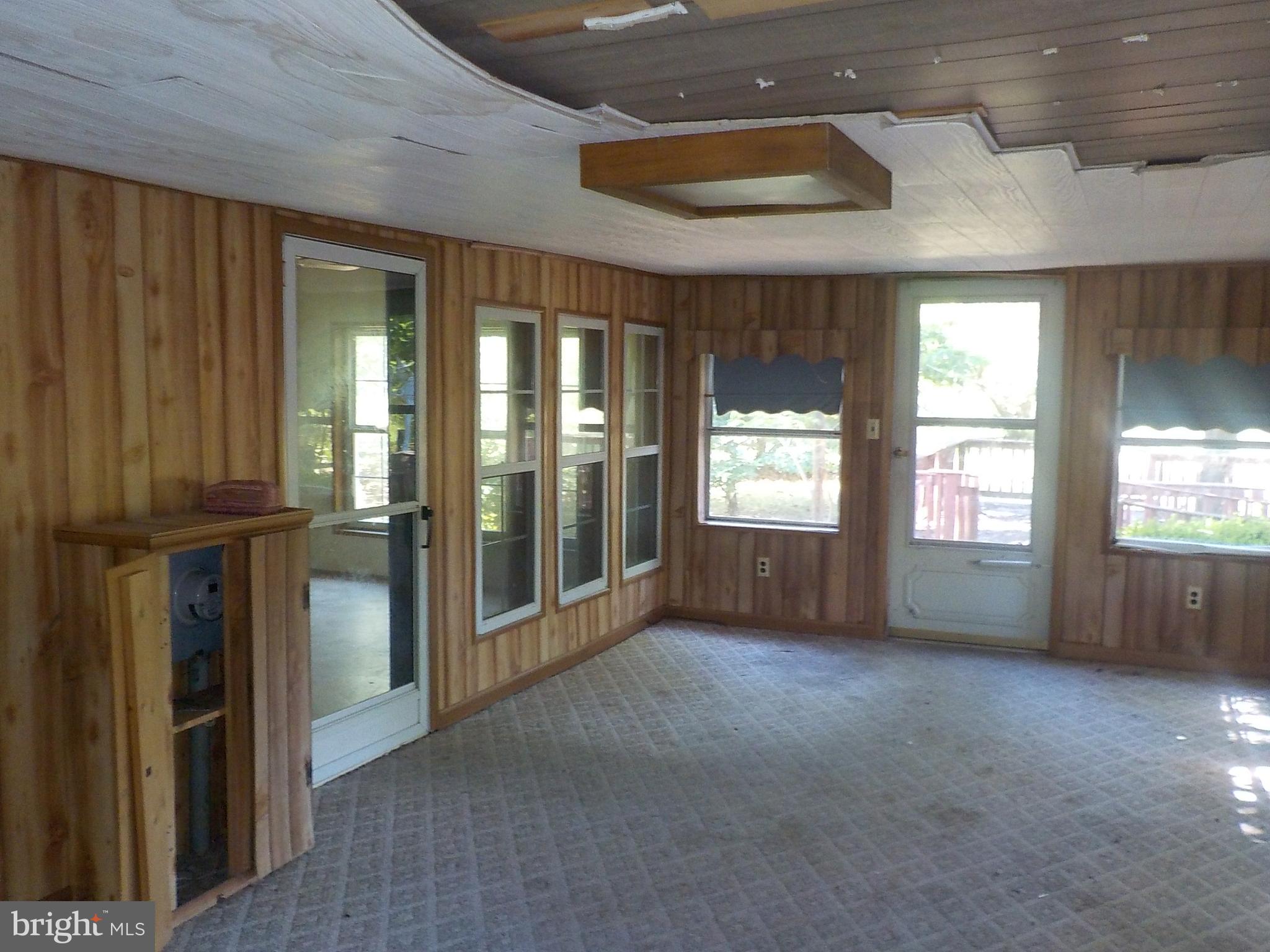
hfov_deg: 60.0
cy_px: 476
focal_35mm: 30
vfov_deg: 46.8
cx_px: 635
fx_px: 1101
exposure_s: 1/30
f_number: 3.3
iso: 320
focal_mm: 4.1
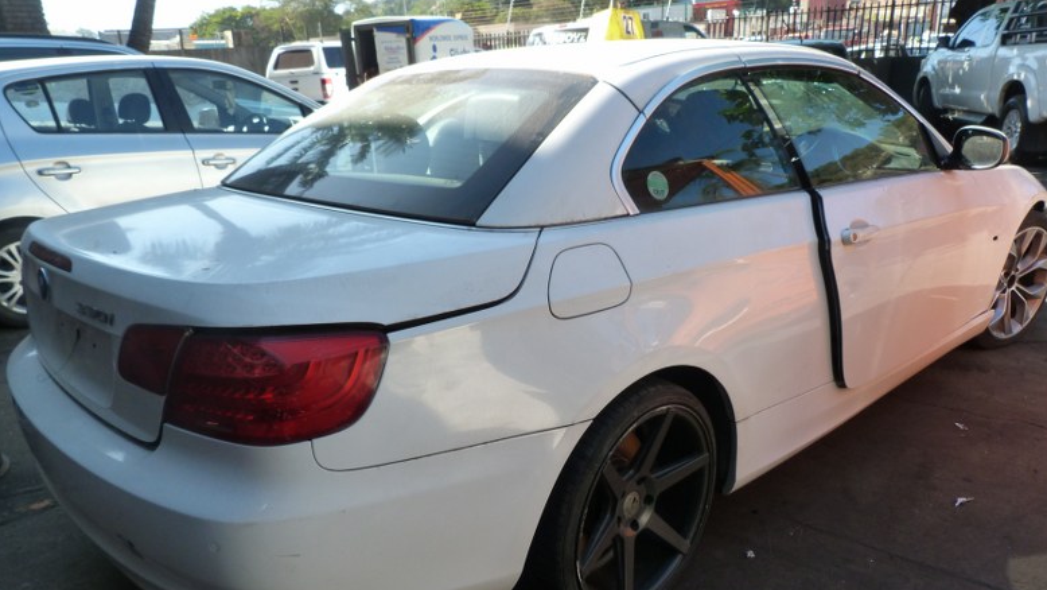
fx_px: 778
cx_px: 533
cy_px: 358
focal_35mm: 28
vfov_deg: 41.3
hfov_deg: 67.9
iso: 125
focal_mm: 4.5
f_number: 4
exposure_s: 1/125
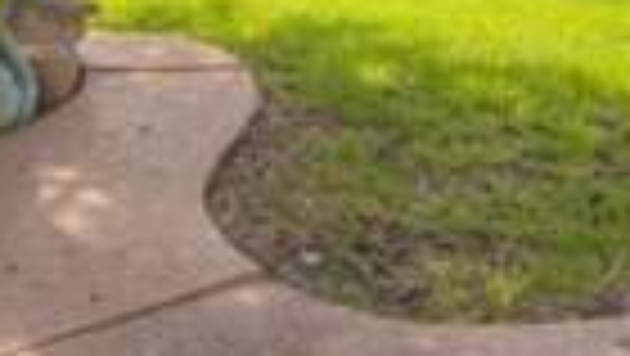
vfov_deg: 13.2
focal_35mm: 86
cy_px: -198
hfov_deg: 24.6
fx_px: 1438
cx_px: 198
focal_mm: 16
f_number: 4.5
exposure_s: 1/250
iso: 100
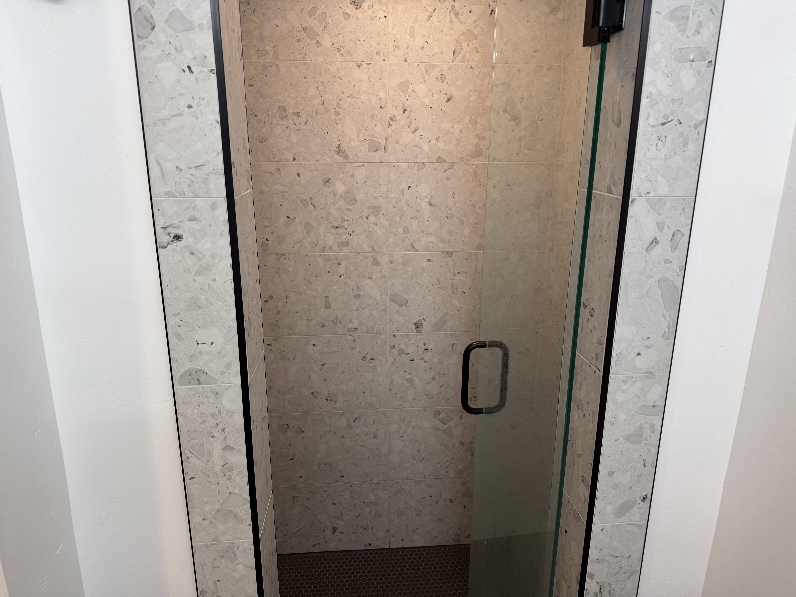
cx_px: 398
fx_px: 552
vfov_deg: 56.8
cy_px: 298
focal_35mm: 24
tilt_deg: -14.3
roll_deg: +0.1
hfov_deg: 71.6
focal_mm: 6.76
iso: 100
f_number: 1.78
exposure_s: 1/120
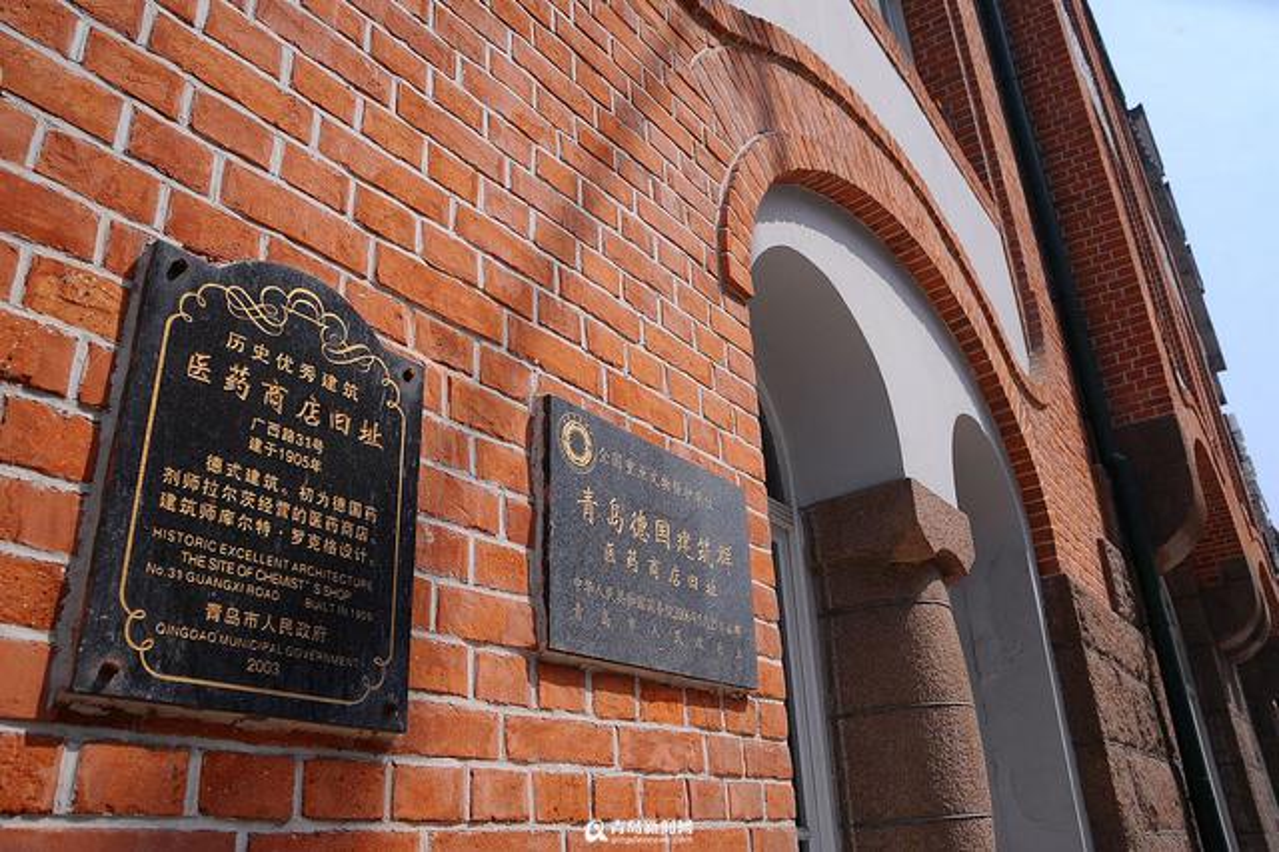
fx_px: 994
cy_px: 426
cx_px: 640
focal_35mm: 28
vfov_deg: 46.4
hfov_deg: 65.5
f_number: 8
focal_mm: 28
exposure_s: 1/640
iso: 200
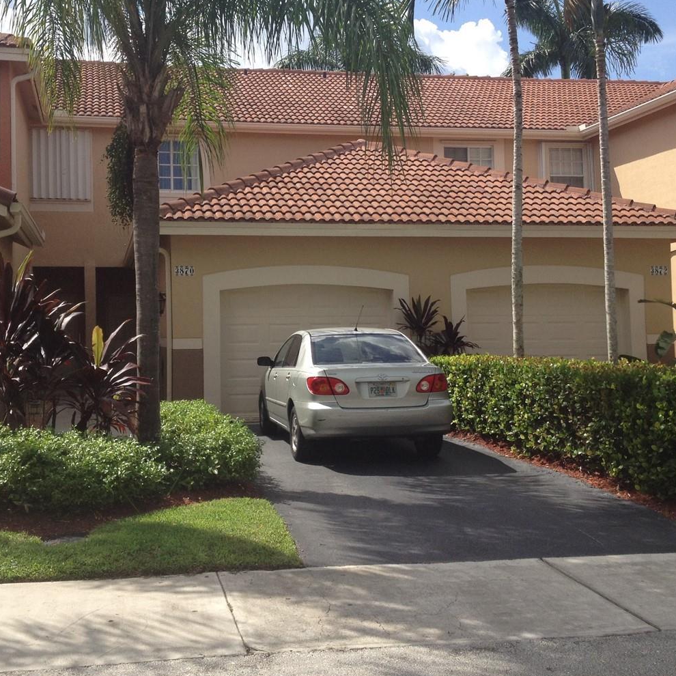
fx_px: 1105
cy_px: 275
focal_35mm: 50
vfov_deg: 33.9
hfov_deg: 34.0
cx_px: 292
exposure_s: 1/1416
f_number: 2.4
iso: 64
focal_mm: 4.28
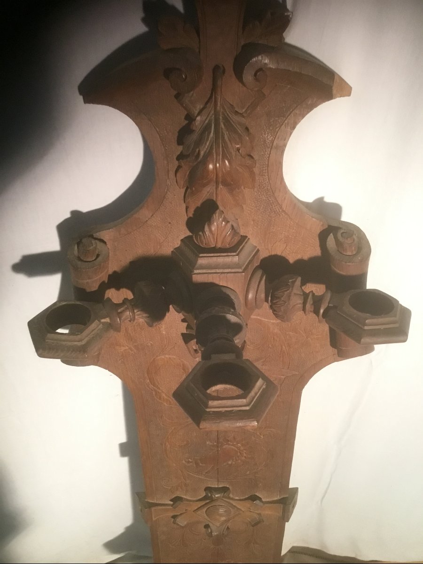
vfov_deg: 58.4
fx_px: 505
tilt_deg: -49.4
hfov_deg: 45.4
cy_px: 282
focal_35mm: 31
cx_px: 212
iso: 200
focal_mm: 3.3
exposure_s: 1/33
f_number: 2.4
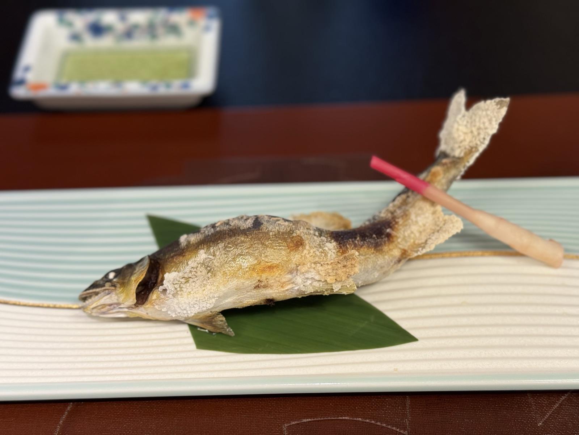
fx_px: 803
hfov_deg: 39.7
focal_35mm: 48
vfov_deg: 30.3
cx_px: 290
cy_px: 218
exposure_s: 1/60
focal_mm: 6.76
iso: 125
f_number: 1.78
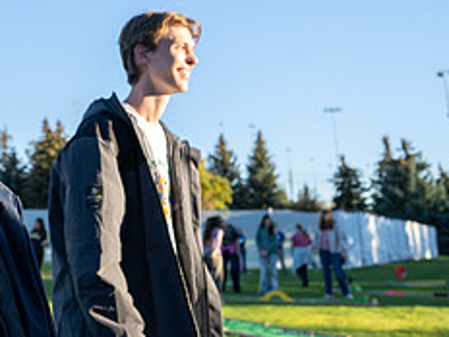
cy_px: 5
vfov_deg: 23.8
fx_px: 765
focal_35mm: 59
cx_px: 50
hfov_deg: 31.3
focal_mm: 24.5
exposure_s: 1/1000
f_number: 4
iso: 400
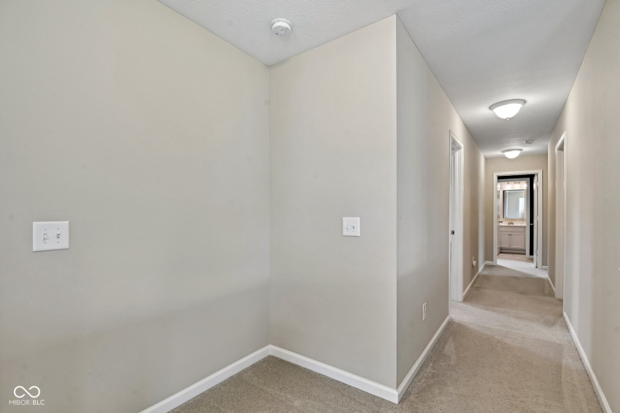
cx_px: 310
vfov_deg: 73.7
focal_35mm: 16
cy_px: 206
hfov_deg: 96.7
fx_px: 276
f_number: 8
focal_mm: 16
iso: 320
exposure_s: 1/15
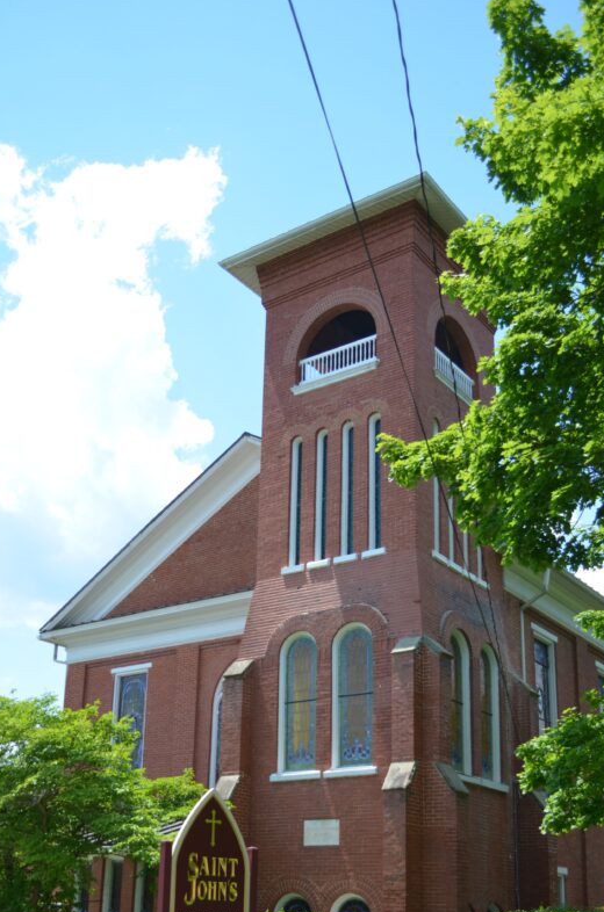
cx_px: 264
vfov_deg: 45.0
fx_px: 1088
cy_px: 592
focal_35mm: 43
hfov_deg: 31.0
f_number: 3.8
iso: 200
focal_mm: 22
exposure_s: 1/1000
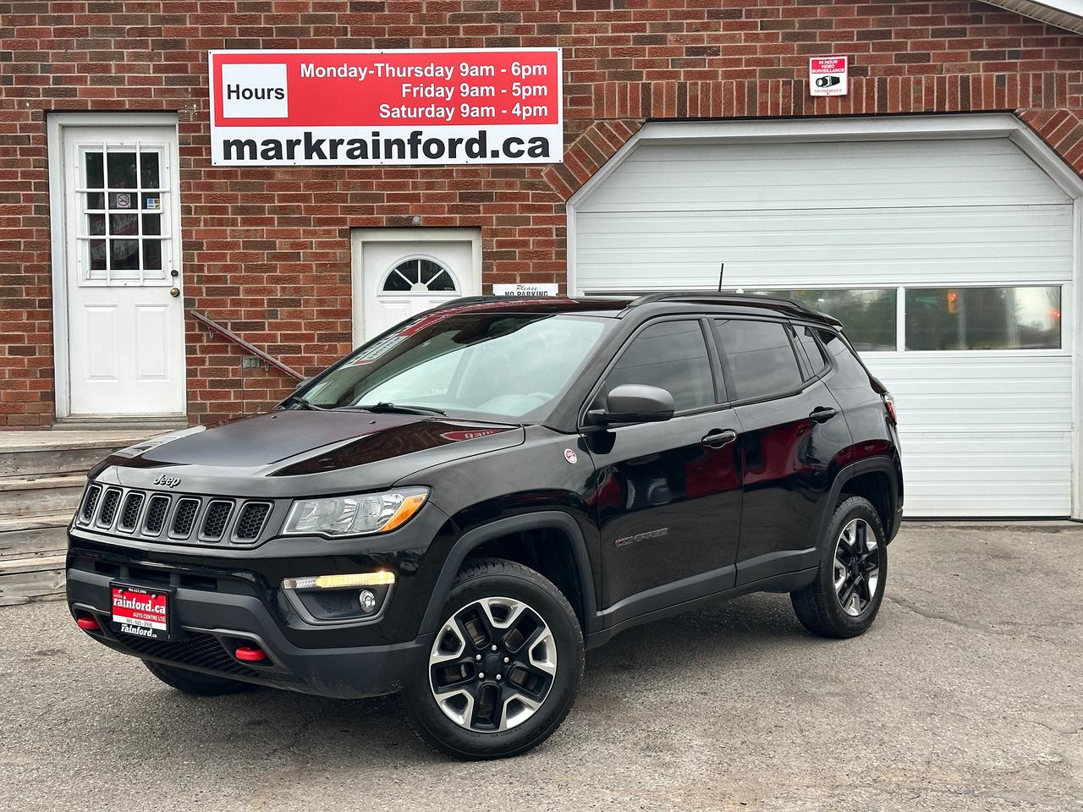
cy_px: 406
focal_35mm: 48
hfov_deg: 39.7
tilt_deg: -2.5
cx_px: 542
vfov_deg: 30.3
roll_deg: +0.9
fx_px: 1502
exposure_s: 1/501
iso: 64
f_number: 1.78
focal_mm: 6.86
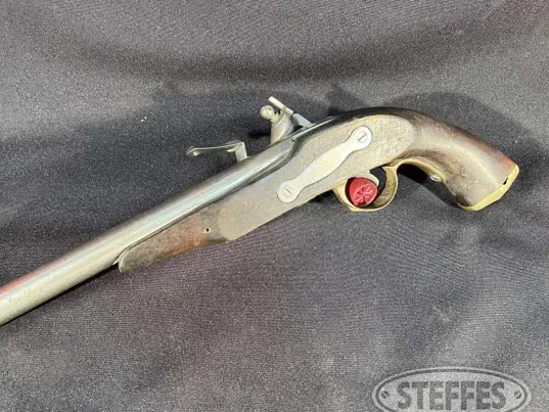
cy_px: 191
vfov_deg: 45.4
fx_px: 492
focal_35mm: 31
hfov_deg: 58.0
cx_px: 226
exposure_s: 1/60
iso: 160
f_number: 1.5
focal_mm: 5.7
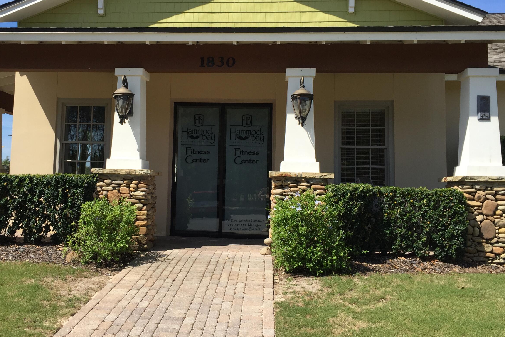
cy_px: 136
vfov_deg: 34.1
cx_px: 214
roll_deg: -2.0
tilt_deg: +4.6
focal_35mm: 39
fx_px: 547
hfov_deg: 49.4
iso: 32
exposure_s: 1/1647
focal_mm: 4.15
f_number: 2.2
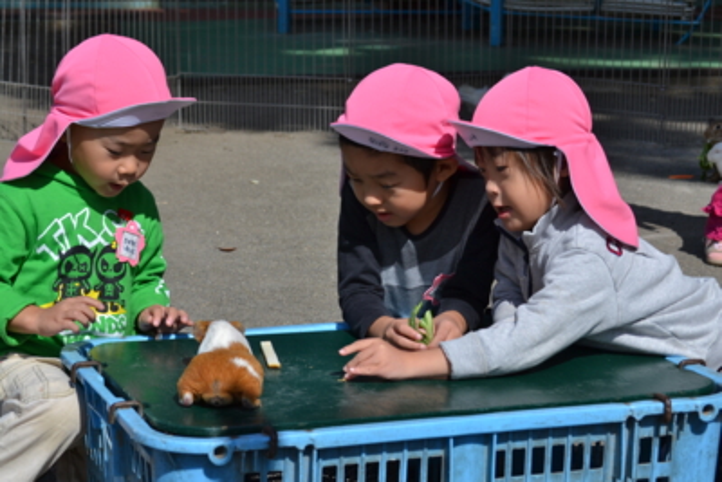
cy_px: 241
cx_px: 361
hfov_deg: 21.9
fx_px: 1866
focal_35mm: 93
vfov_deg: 14.7
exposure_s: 1/400
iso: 100
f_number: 10
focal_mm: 62
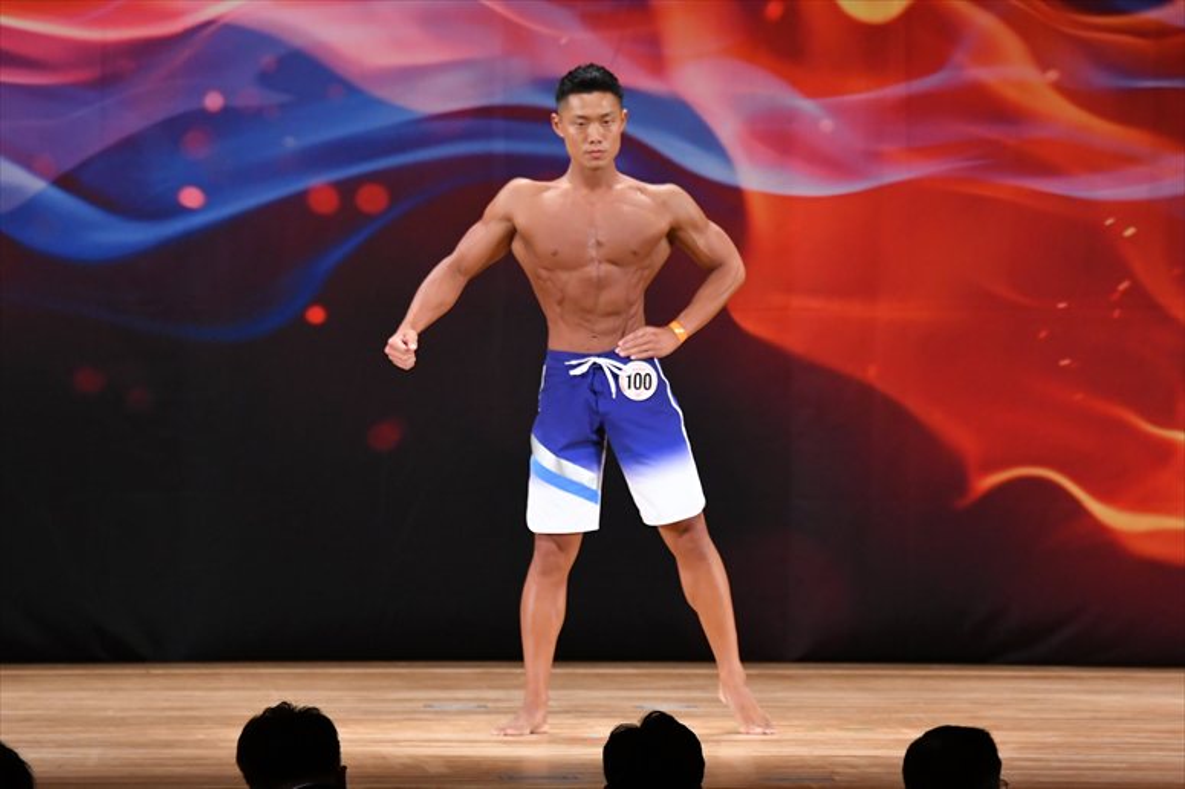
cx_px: 592
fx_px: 7896
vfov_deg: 5.7
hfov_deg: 8.6
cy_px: 394
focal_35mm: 240
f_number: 5.6
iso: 3200
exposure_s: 1/400
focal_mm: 160
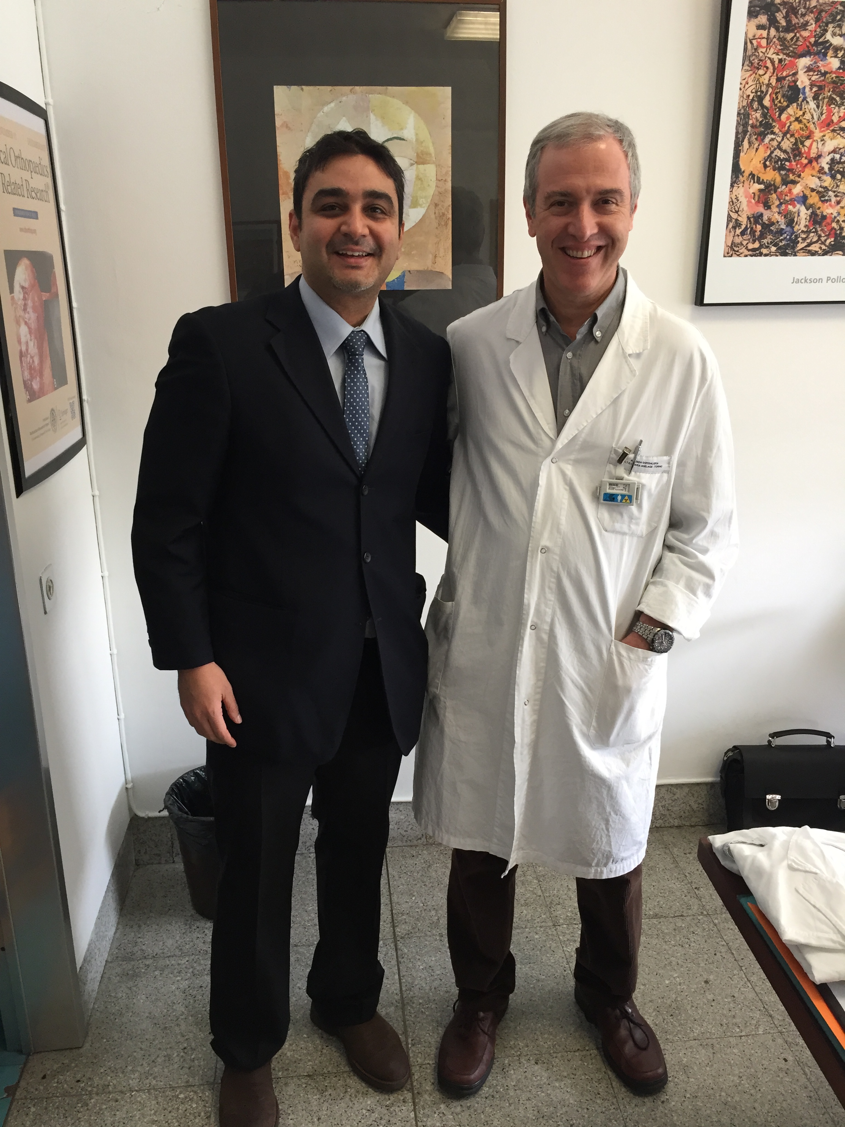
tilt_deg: -17.2
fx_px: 944
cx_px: 422
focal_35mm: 29
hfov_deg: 48.2
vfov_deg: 61.7
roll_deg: +1.6
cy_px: 564
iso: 64
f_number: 2.2
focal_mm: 4.15
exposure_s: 1/33
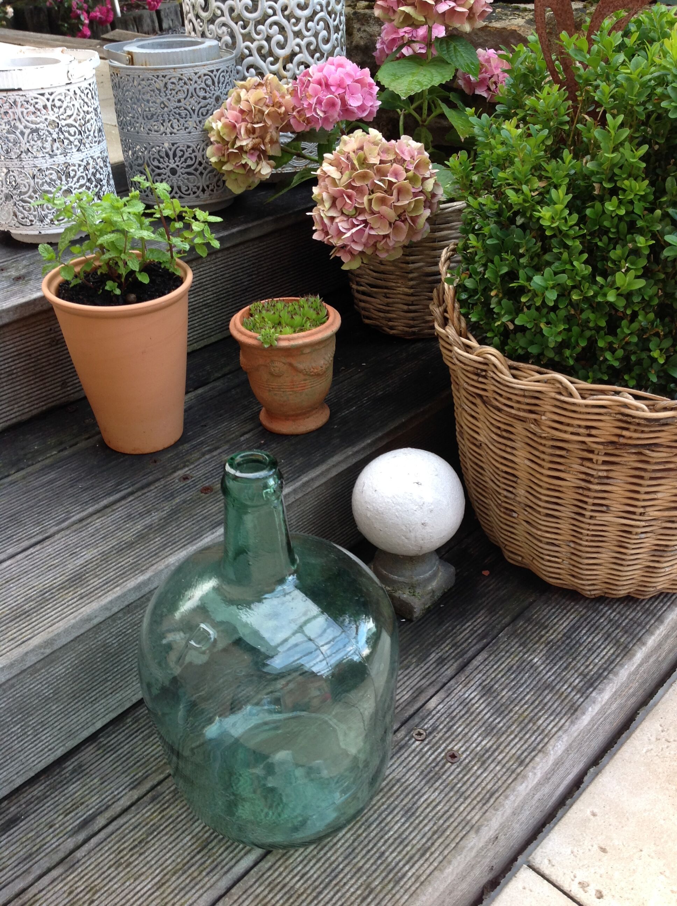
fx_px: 915
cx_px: 338
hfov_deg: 40.6
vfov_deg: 52.7
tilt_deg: -33.4
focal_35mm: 35
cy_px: 453
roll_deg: +2.6
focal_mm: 4.28
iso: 50
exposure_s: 1/20
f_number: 2.4
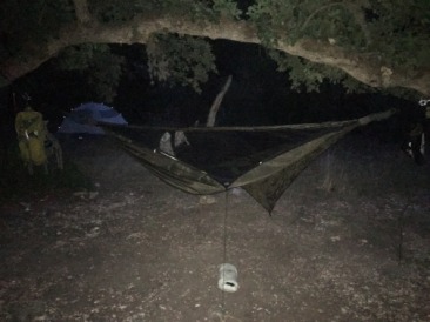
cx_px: 215
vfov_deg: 48.2
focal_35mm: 29
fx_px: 360
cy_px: 161
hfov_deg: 61.7
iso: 2000
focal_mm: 4.15
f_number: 2.2
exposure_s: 1/16
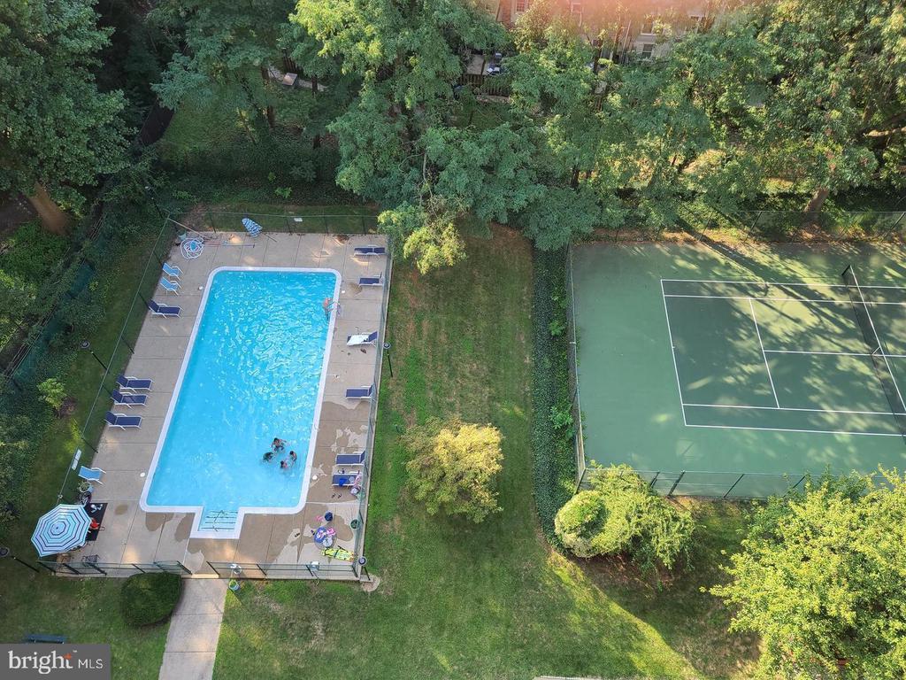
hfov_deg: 69.4
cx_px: 453
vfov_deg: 54.9
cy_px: 340
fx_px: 654
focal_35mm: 25
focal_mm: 7
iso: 16
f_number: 1.8
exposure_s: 1/113
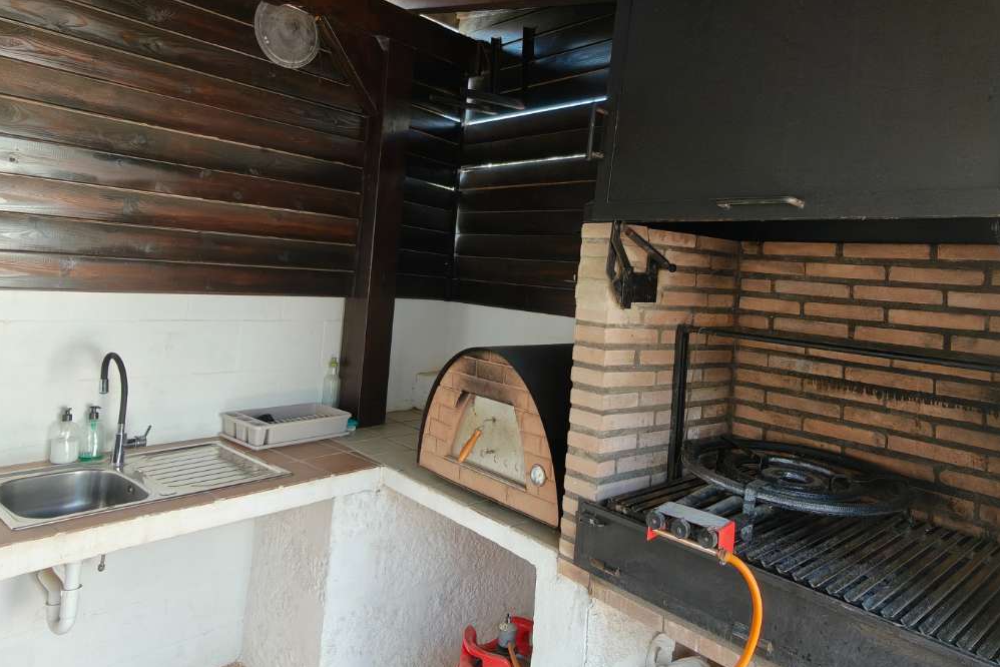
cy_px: 225
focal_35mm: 25
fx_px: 695
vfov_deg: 50.4
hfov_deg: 71.5
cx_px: 506
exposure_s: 1/100
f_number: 2
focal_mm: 2.31
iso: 64
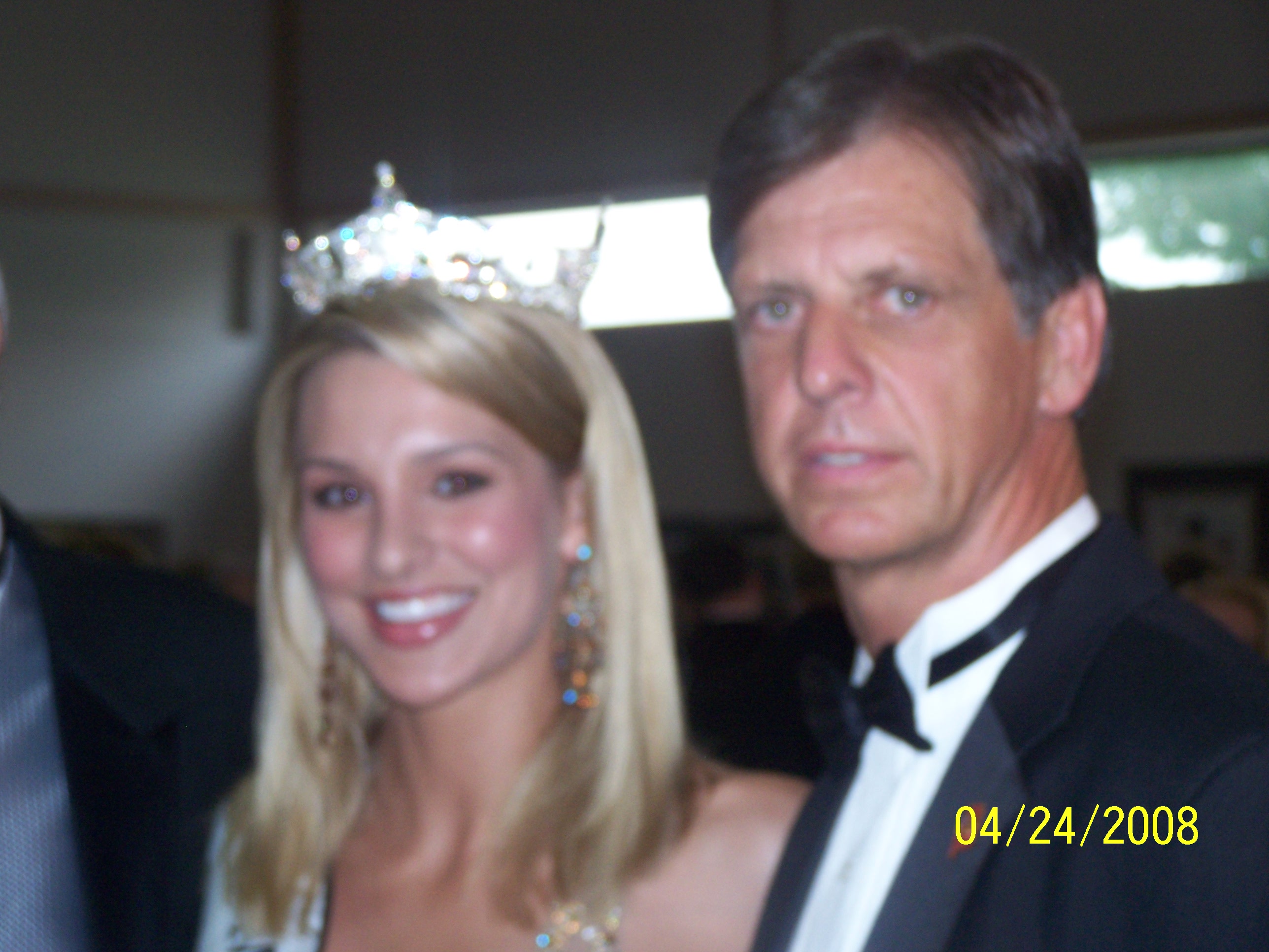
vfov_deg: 12.7
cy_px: 476
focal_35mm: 117
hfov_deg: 16.8
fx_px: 4289
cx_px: 634
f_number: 3.2
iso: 140
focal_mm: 19.4
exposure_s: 1/90
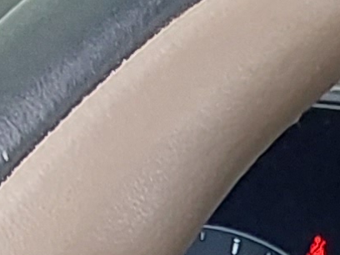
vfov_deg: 5.9
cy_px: 883
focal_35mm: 224
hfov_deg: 8.7
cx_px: 490
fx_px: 2200
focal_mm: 2.91
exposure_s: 1/60
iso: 125
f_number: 1.9
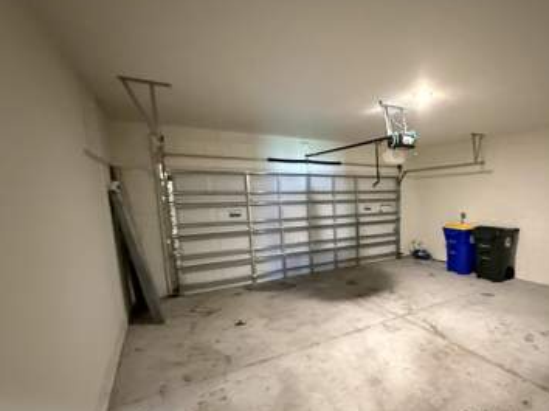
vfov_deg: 68.2
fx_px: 301
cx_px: 371
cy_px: 237
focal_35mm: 19
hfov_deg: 81.5
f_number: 2.2
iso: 1250
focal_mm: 2.22
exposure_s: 1/40
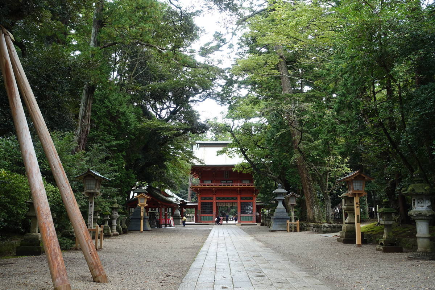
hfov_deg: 53.1
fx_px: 435
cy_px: 145
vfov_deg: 36.9
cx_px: 218
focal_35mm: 36
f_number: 4
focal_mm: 13.34
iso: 125
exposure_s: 1/80
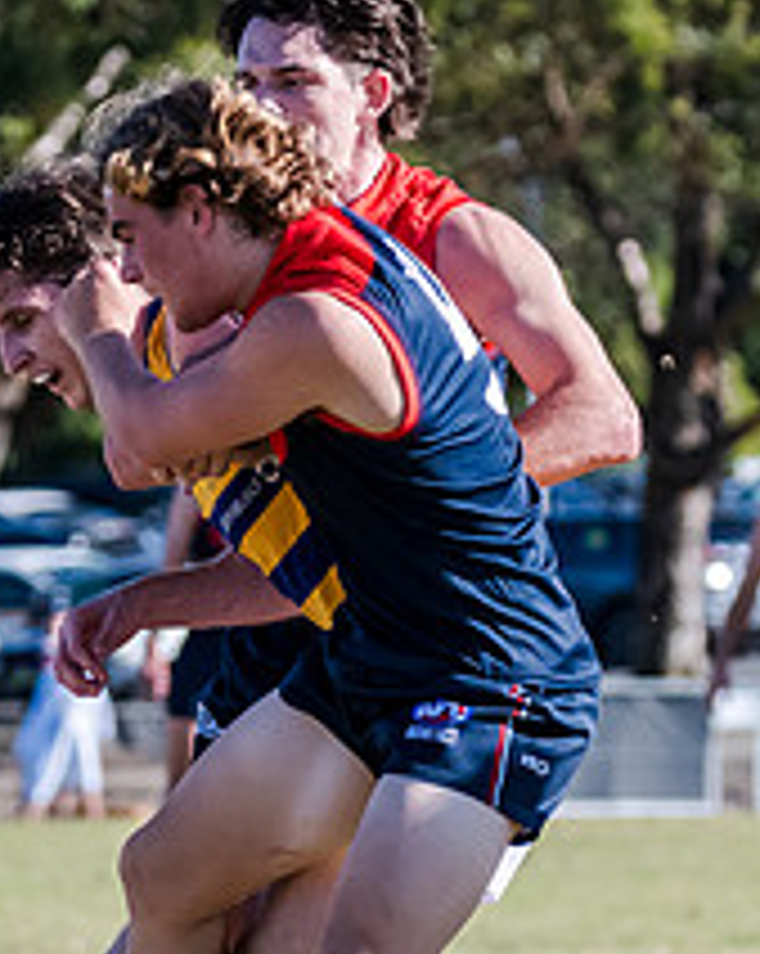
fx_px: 19161
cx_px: 189
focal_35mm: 680
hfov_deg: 2.3
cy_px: 787
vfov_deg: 2.8
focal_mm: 210
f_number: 7.1
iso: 1000
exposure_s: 1/2000
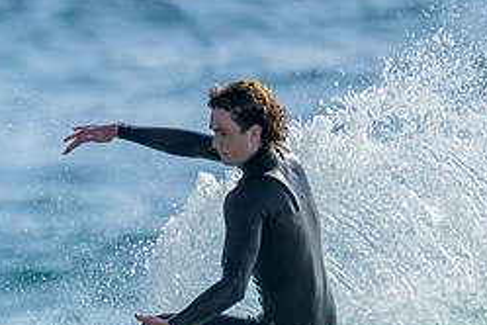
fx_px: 34182
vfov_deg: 0.5
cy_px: 278
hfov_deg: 0.8
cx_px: -92
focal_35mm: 2527
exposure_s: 1/2000
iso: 140
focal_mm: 800
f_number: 6.3
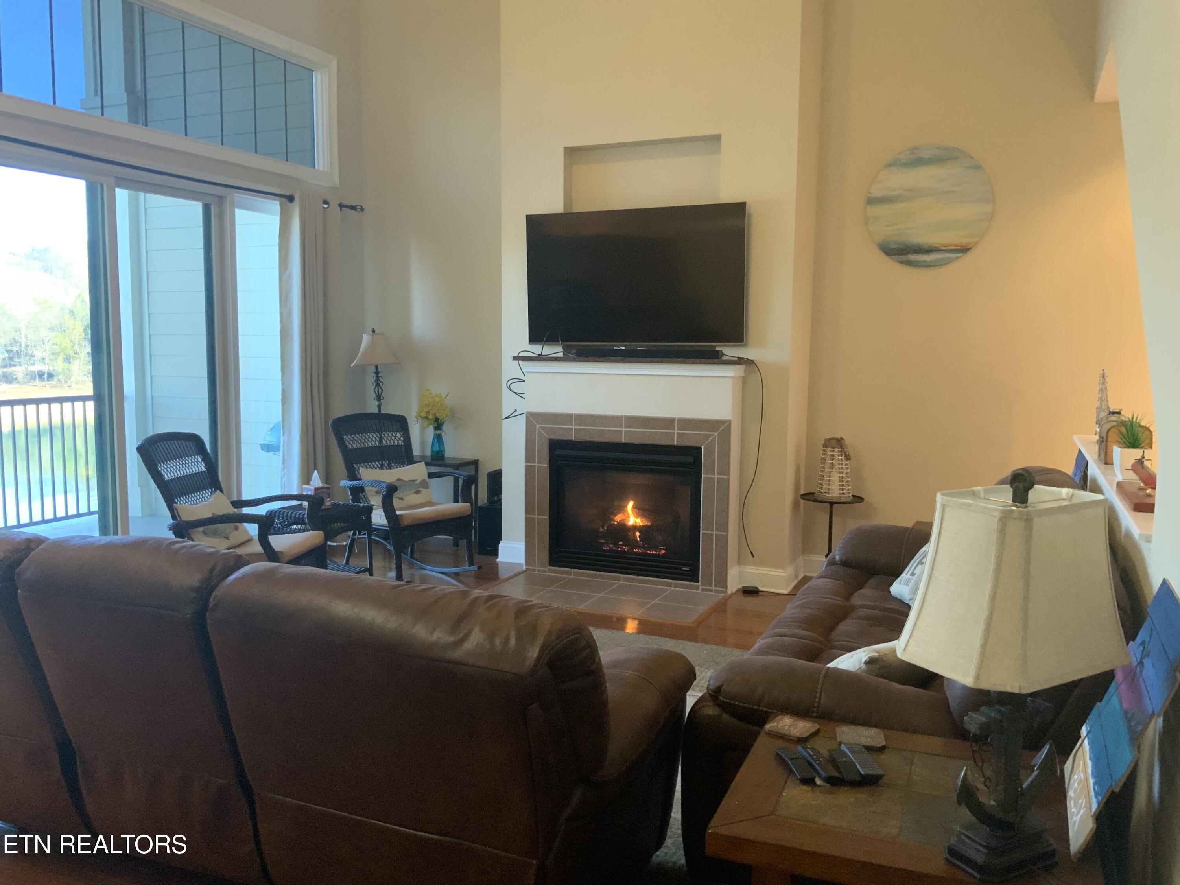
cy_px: 442
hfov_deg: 61.7
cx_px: 590
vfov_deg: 48.2
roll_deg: -0.3
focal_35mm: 29
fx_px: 989
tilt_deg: -4.3
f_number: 1.8
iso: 250
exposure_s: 1/60
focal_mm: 3
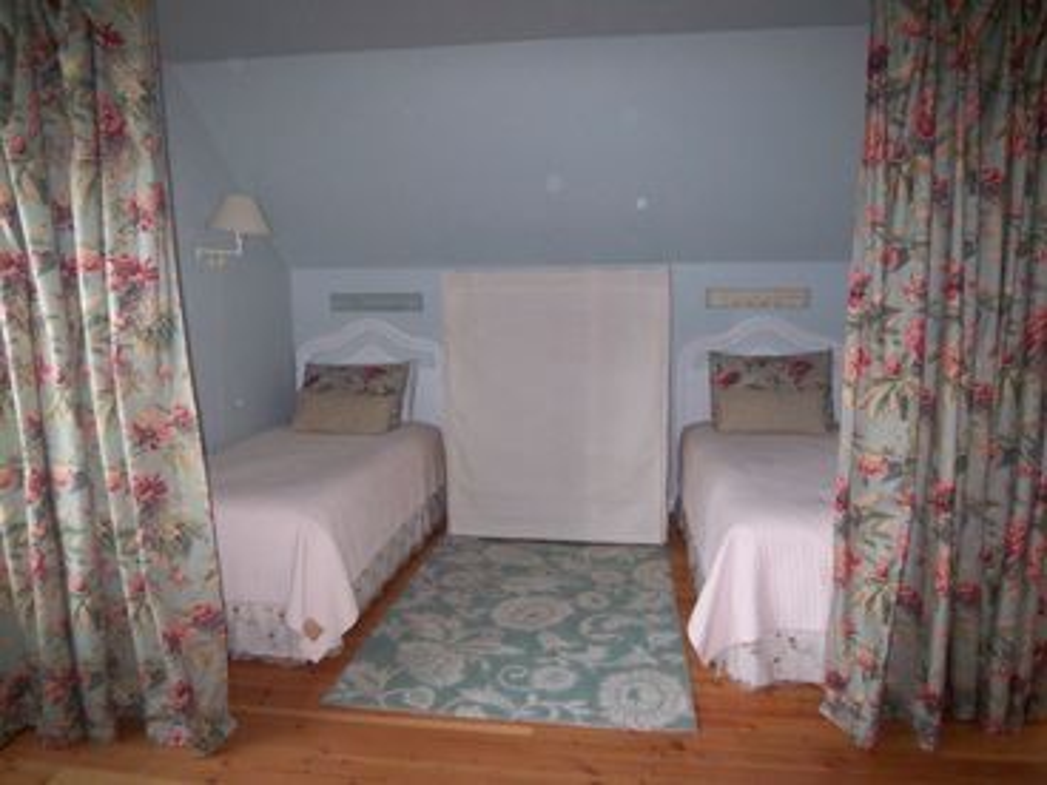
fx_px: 696
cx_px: 524
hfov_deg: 73.9
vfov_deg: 58.9
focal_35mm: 23
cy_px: 392
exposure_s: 1/30
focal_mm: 3.8
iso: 200
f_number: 2.8
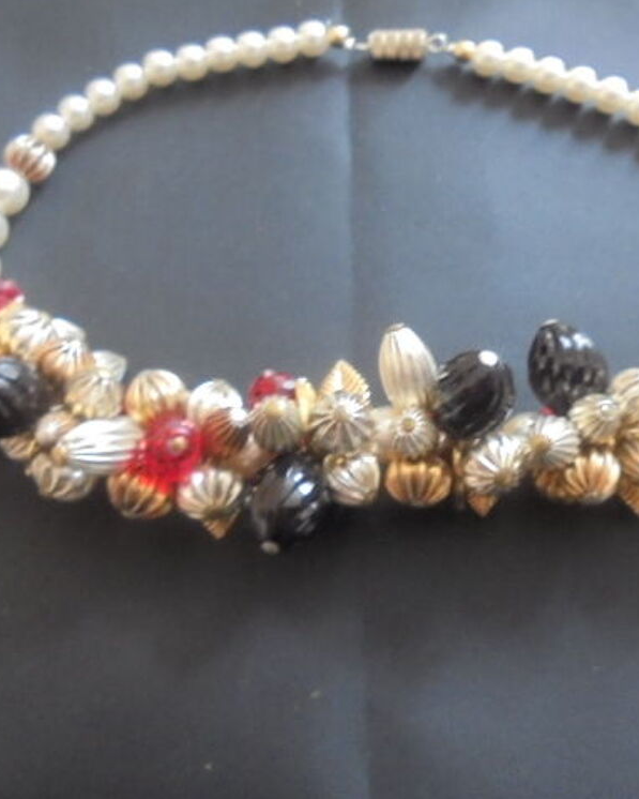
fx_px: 804
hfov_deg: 43.0
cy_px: 398
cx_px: 401
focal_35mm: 34
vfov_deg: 52.8
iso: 400
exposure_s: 1/6
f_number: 3.5
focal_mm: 4.6
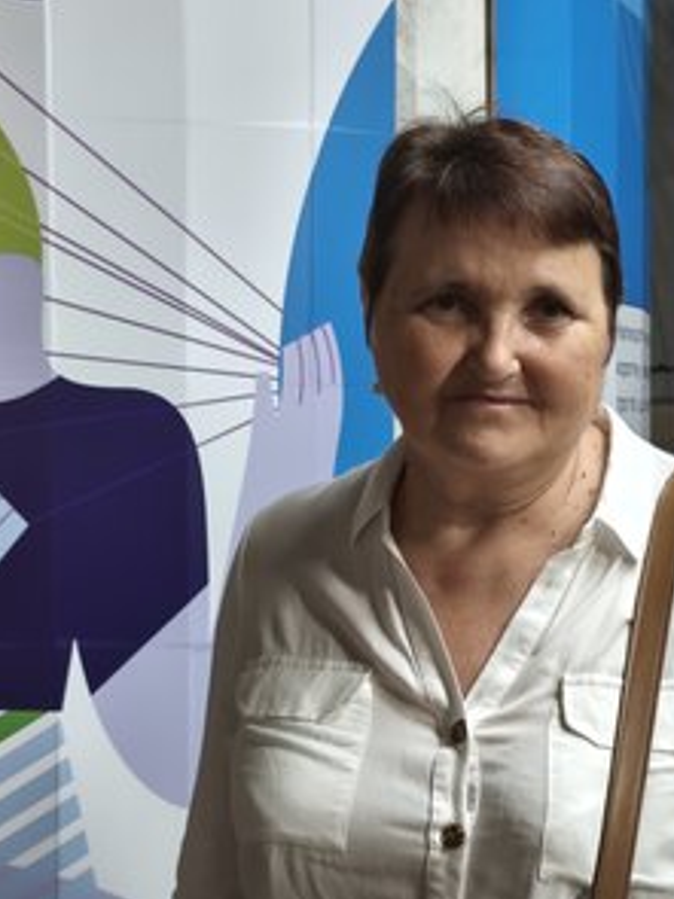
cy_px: 451
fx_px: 1585
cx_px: 503
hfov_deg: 23.8
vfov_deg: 31.7
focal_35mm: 61
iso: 640
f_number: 1.7
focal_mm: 5.35
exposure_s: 1/50
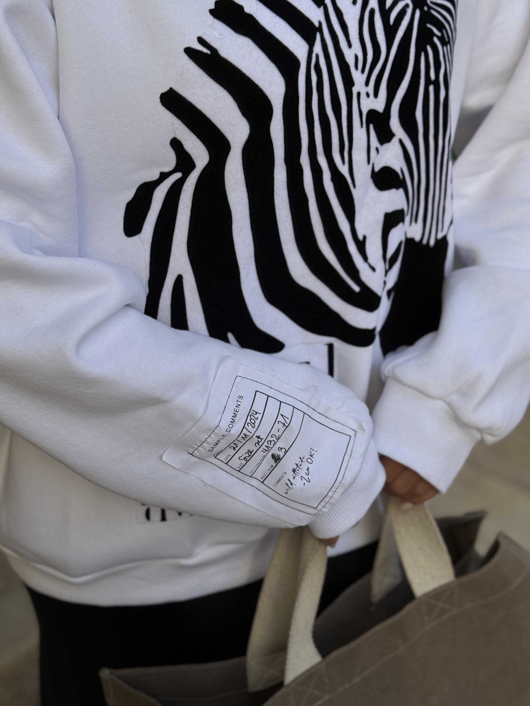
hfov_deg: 27.0
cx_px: 241
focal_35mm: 54
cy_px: 346
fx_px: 1102
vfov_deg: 35.5
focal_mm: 6.76
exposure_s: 1/1524
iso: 64
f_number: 1.78
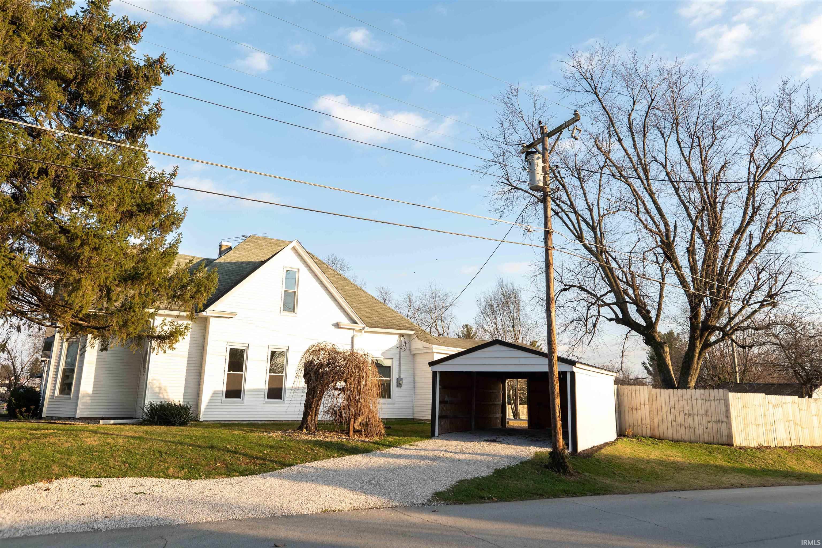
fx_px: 548
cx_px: 411
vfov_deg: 53.1
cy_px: 274
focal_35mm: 24
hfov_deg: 73.7
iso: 100
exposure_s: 1/320
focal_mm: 24
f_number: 4
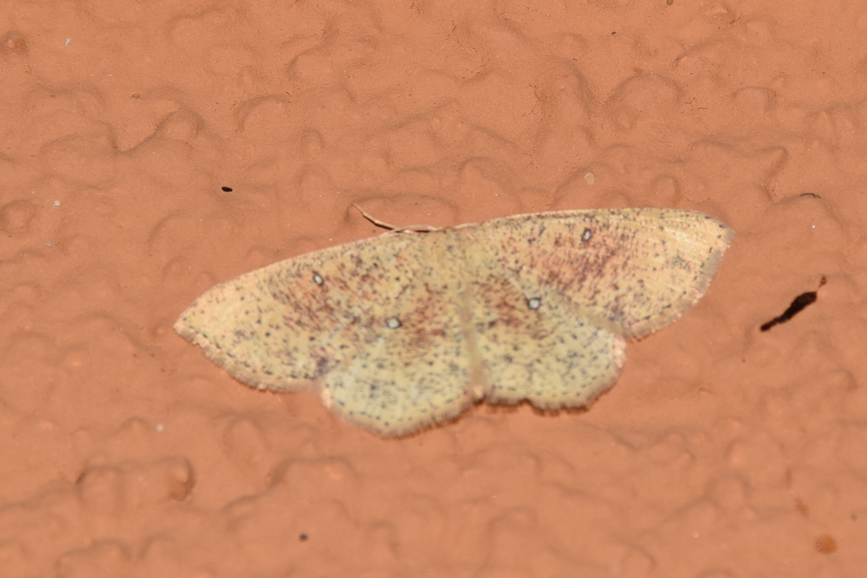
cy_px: 289
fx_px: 5055
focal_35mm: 210
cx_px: 434
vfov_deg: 6.5
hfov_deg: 9.8
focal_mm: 140
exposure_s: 1/160
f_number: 13
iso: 100
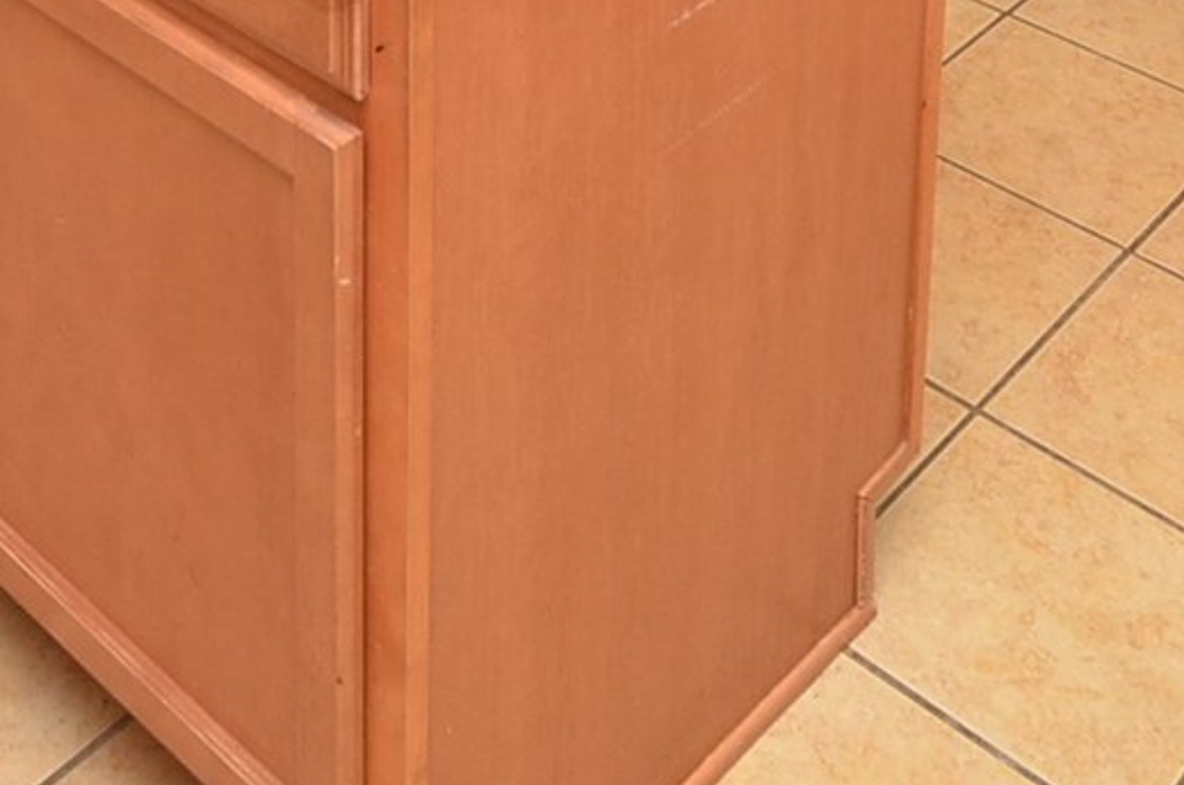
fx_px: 2068
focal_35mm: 63
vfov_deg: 16.3
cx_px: 405
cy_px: -809
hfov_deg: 31.7
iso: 640
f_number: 6.3
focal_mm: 10
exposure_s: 1/80
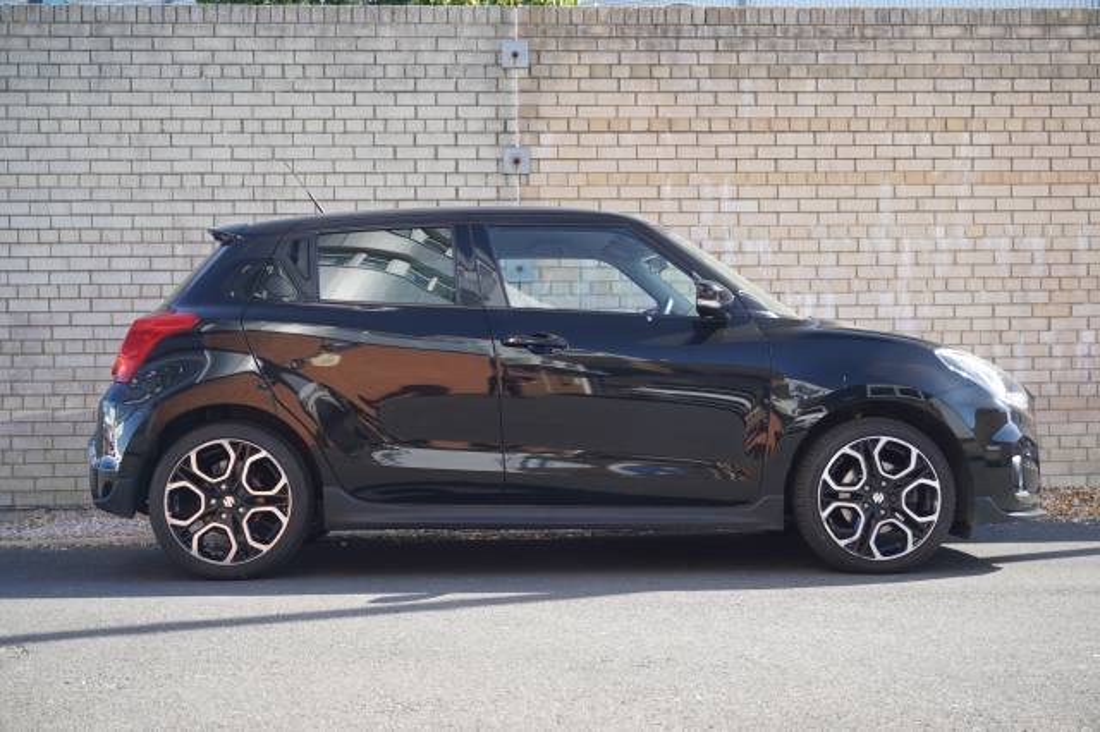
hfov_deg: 43.6
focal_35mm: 45
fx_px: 1374
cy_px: 366
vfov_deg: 29.8
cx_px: 550
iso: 250
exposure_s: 1/160
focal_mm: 30
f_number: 5
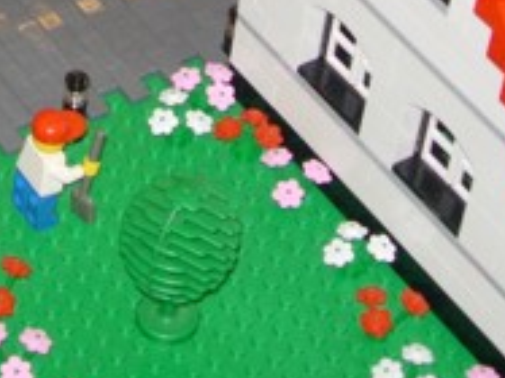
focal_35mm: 163
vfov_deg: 8.8
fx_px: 2376
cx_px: 62
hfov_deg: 12.1
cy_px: -262
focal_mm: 7.8
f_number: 2.8
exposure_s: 1/64
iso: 79
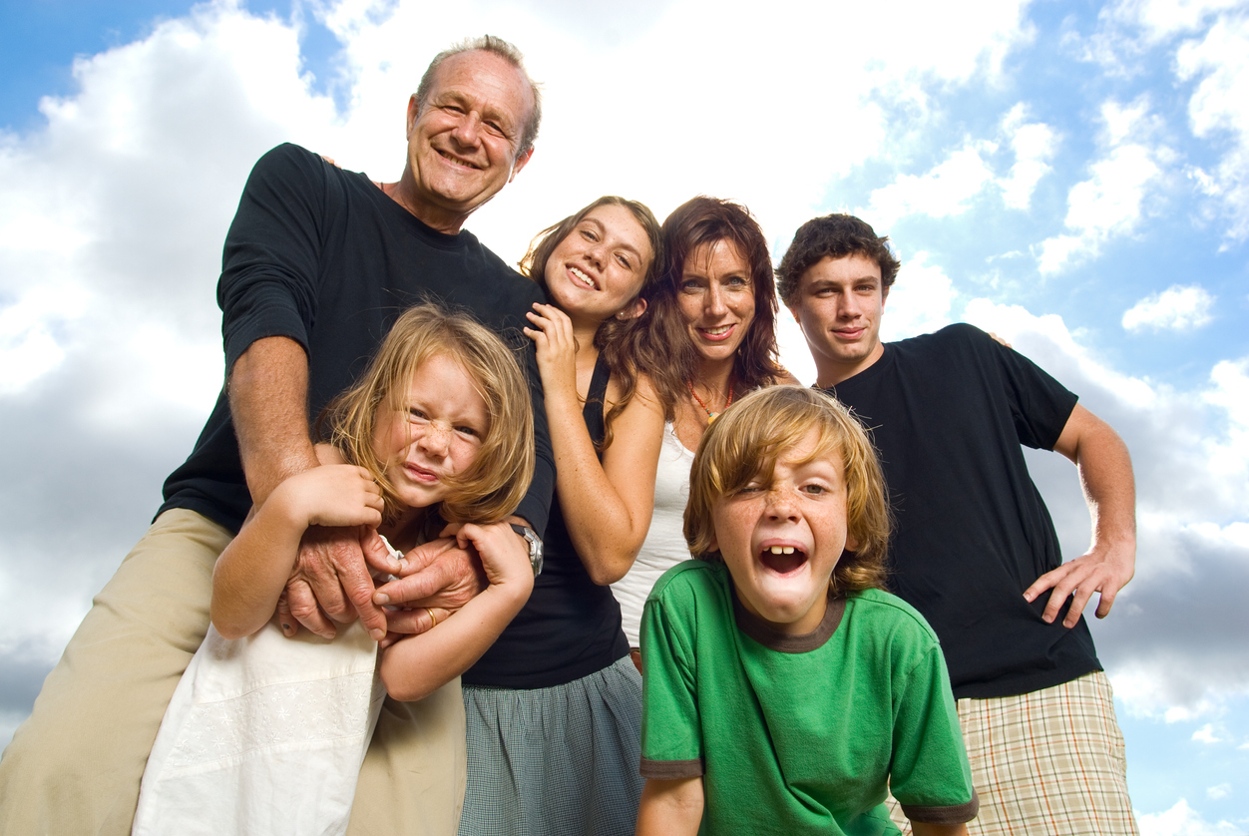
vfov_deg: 43.7
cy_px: 418
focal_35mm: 30
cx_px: 624
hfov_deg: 61.9
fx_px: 1042
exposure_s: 1/200
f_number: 8
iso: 100
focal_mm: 20
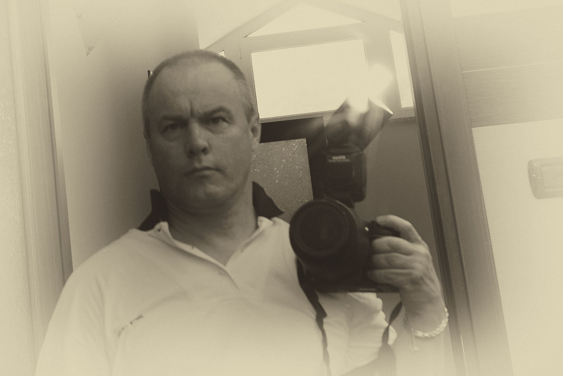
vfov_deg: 38.9
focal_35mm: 34
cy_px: 188
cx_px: 282
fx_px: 532
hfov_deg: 55.8
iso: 100
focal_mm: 34
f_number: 4
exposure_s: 1/60
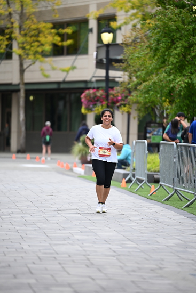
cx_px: 98
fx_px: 1632
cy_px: 146
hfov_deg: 6.9
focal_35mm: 200
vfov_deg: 10.3
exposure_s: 1/2000
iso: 640
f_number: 2.8
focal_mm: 200
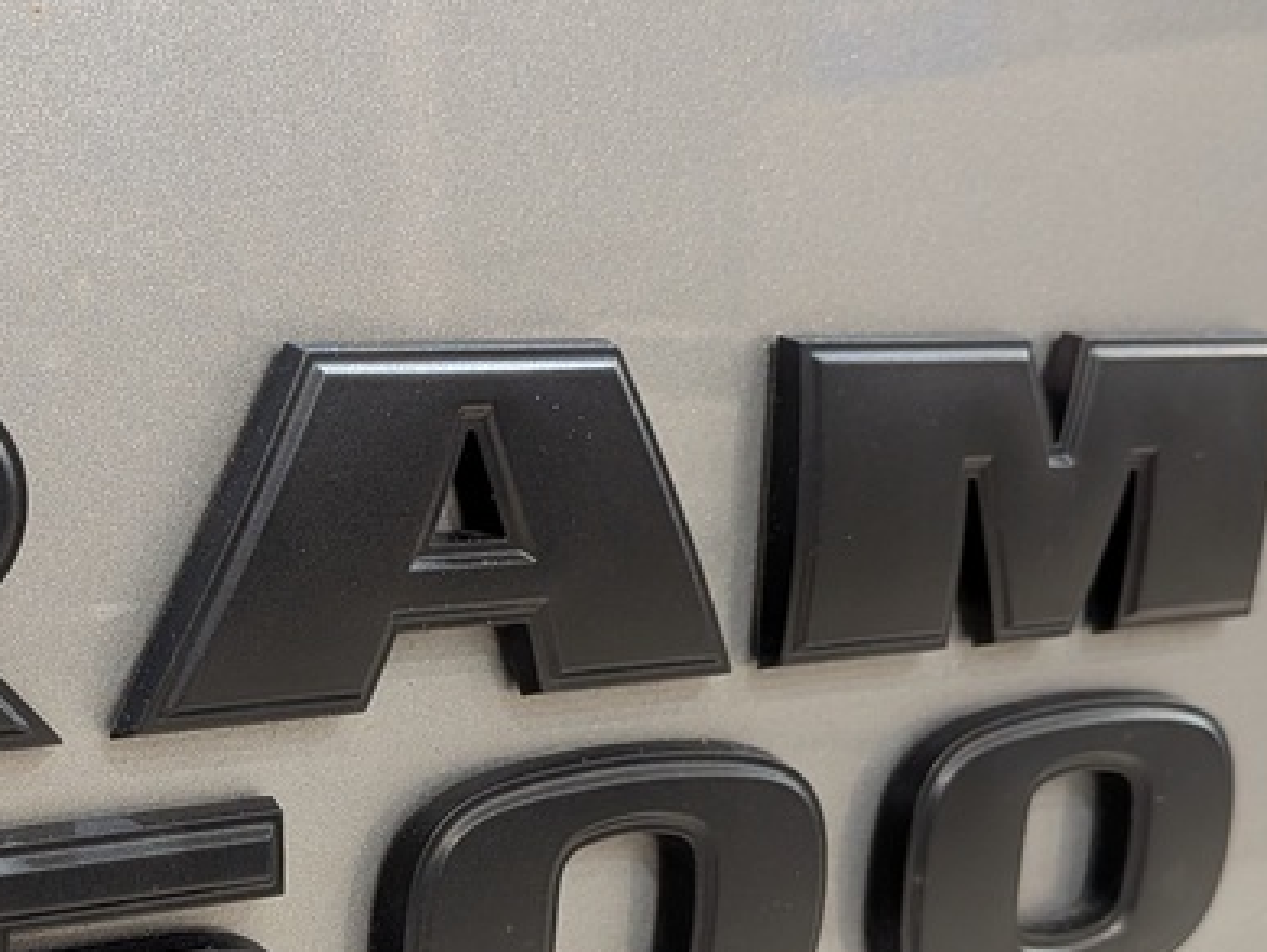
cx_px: 185
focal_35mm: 63
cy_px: 793
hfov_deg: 29.7
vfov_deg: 22.9
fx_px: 2307
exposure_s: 1/120
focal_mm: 4.53
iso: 192
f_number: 1.7
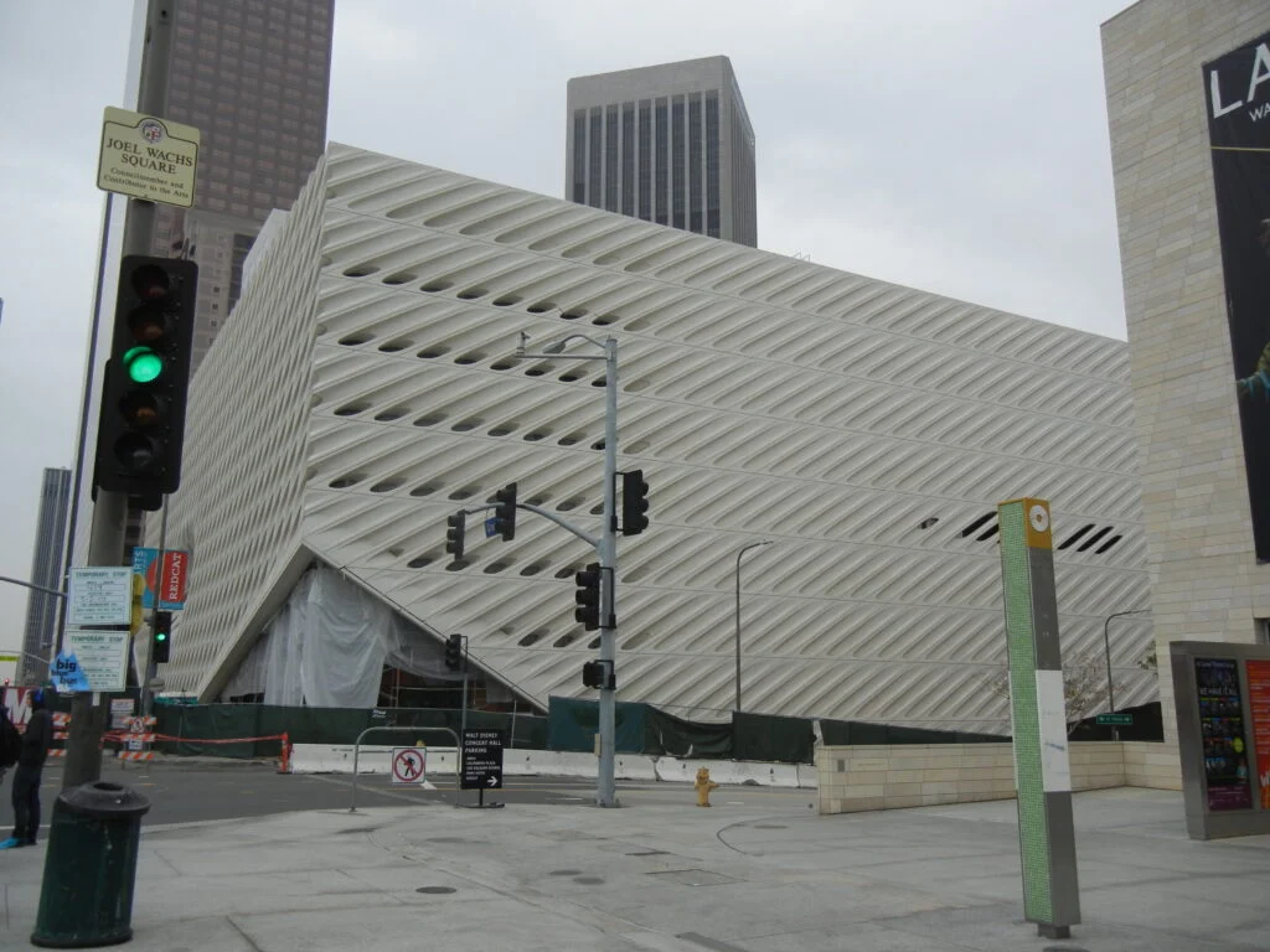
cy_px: 476
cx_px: 635
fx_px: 1101
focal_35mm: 30
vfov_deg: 46.8
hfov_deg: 60.0
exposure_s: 1/768
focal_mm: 5.4
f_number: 3.5
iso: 160
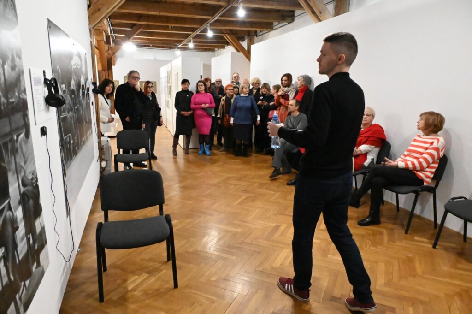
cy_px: 157
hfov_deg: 73.8
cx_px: 236
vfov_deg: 53.1
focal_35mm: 24
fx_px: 314
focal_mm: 24
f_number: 7.1
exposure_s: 1/200
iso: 32000
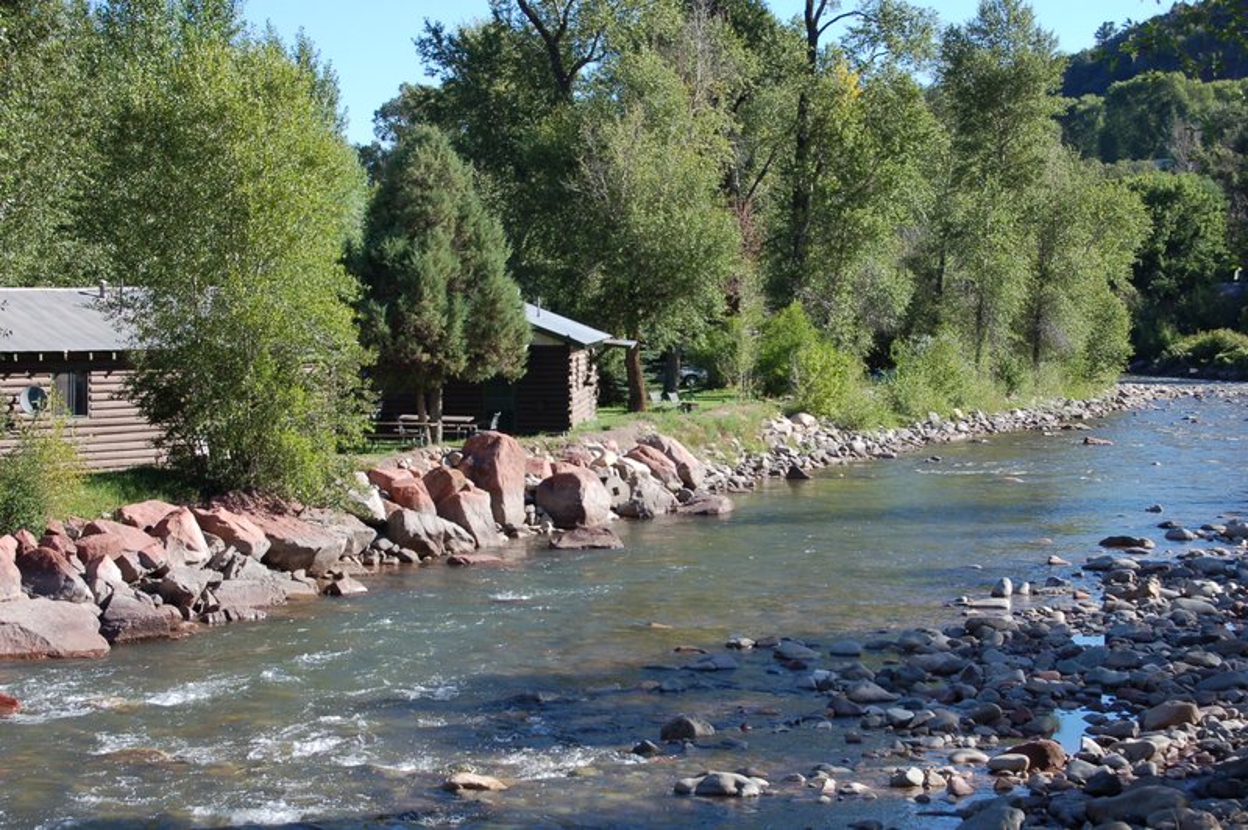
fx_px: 2858
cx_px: 624
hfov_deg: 24.6
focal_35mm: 82
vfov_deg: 16.5
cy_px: 415
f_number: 10
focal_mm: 55
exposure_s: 1/250
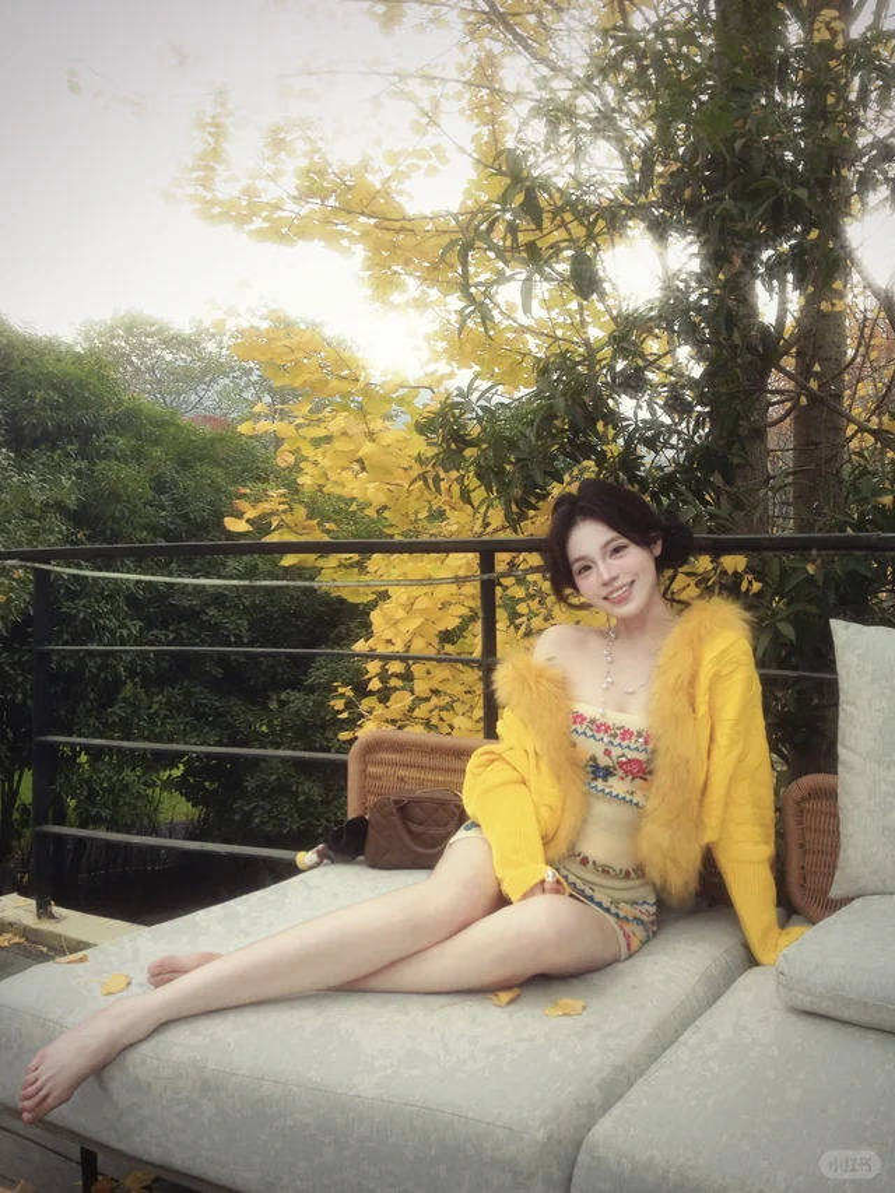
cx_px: 448
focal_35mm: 33
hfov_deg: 43.0
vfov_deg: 55.3
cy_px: 596
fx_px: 1137
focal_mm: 4.12
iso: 50
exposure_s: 1/475
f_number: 2.4
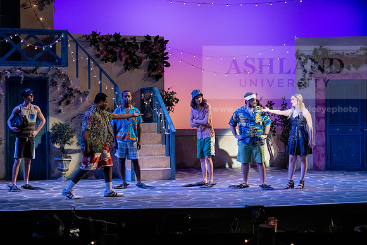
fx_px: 867
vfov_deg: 16.1
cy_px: 122
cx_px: 184
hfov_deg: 23.9
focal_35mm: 85
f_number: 3.2
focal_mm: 85
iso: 4000
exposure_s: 1/320
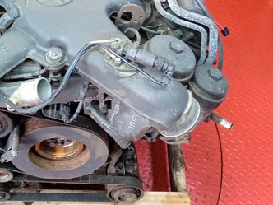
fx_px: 426
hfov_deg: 35.1
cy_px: 19
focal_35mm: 54
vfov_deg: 26.1
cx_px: 83
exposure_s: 1/25
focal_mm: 3.43
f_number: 2.2
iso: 342
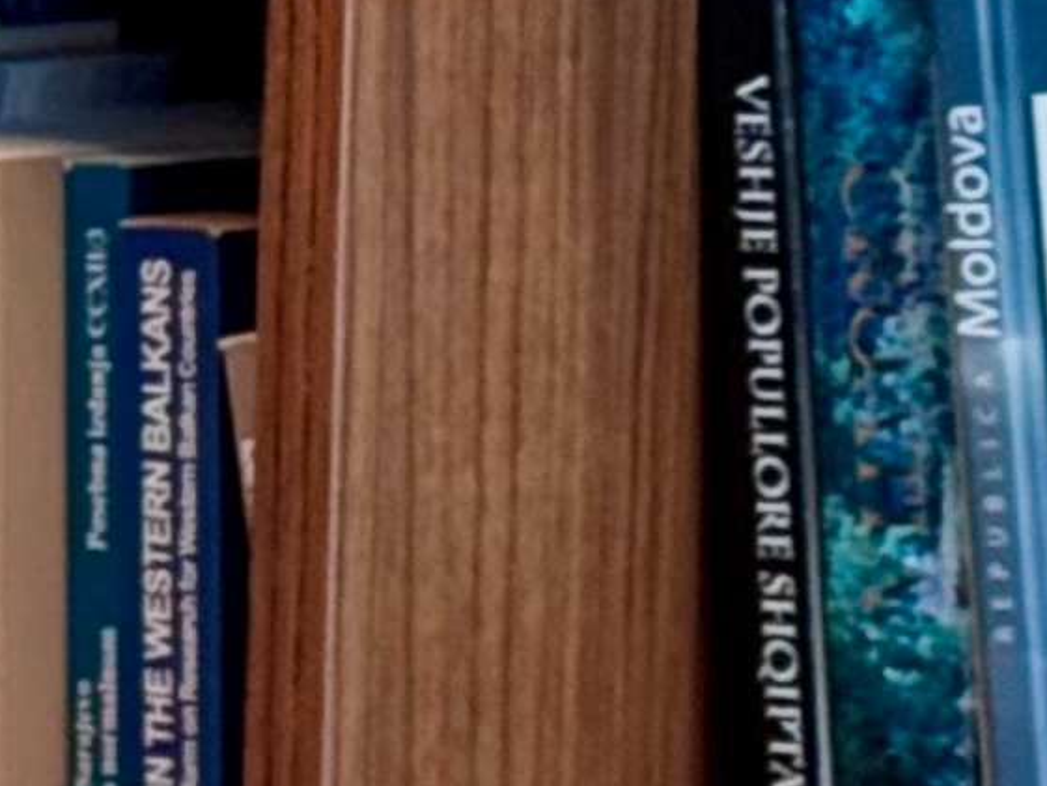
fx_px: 10437
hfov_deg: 5.5
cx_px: -1805
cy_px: -812
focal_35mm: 345
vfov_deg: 4.3
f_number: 1.78
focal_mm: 6.76
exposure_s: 1/100
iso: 80
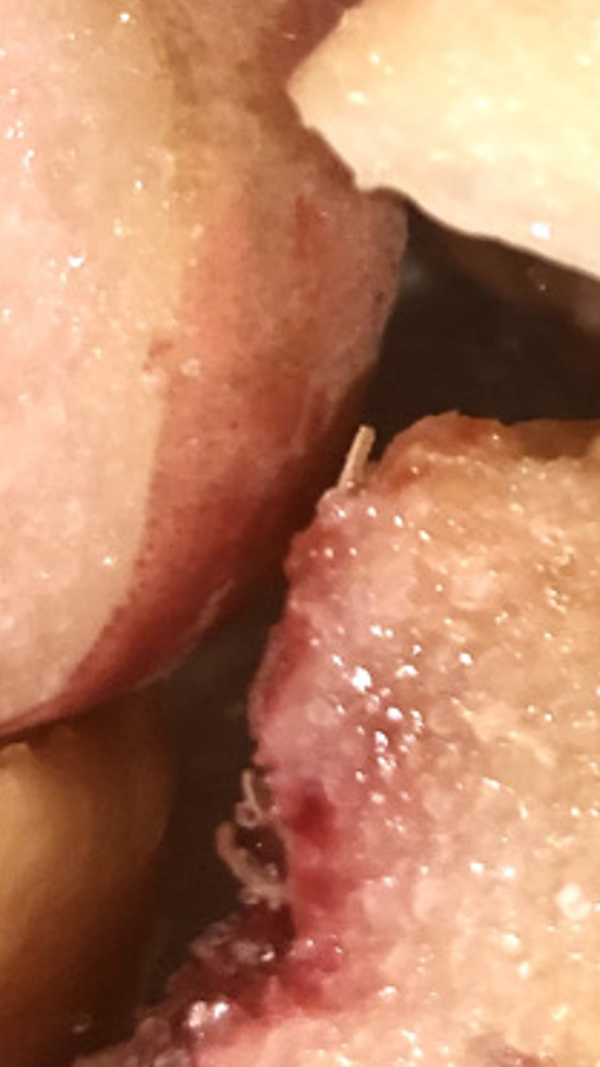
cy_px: -49
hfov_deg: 13.1
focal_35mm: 84
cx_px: 1045
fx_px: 2378
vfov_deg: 24.0
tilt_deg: -59.6
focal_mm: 4
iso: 100
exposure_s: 1/17
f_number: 1.8
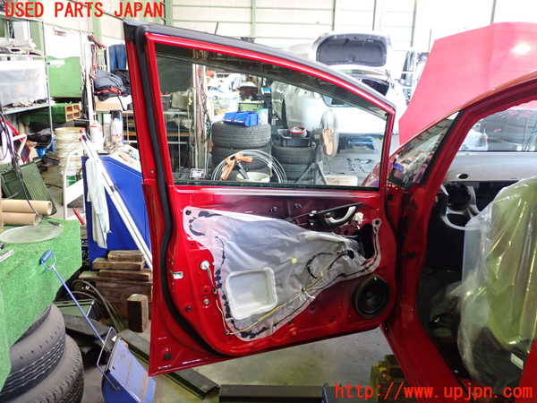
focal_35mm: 30
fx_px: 465
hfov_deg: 60.0
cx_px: 268
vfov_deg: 46.8
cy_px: 202
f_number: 2.3
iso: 250
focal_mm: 5.4
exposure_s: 1/30
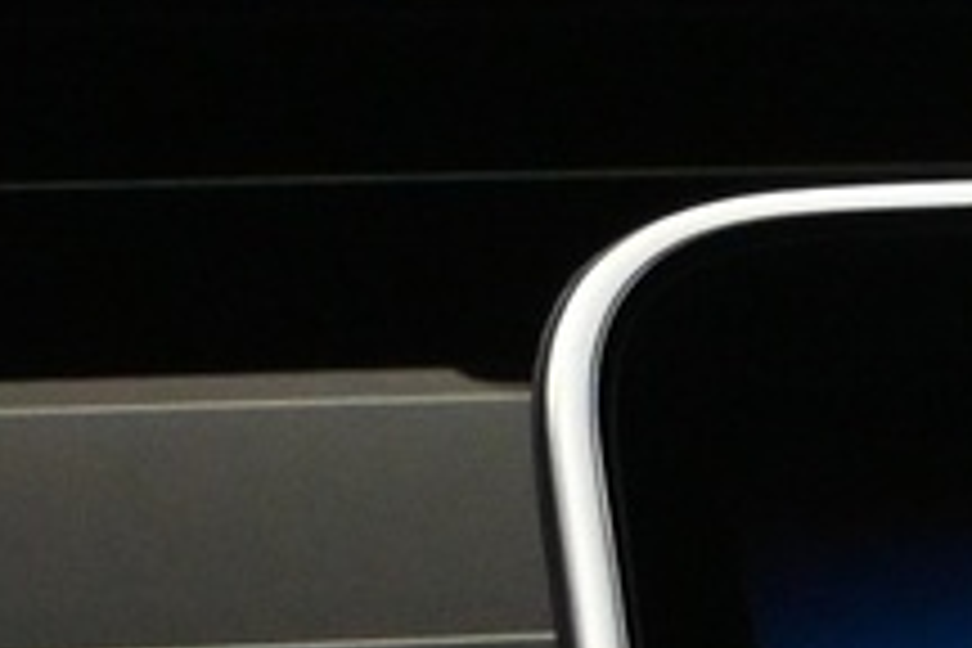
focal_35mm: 276
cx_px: 2232
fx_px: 7441
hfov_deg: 7.1
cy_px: 1850
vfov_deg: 4.8
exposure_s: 1/80
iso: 3200
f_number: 4.2
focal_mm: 24.5
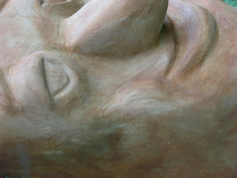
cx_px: 118
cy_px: 89
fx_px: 856
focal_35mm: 125
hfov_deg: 15.8
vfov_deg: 11.9
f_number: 4.3
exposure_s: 1/45.1
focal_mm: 31.9
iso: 100
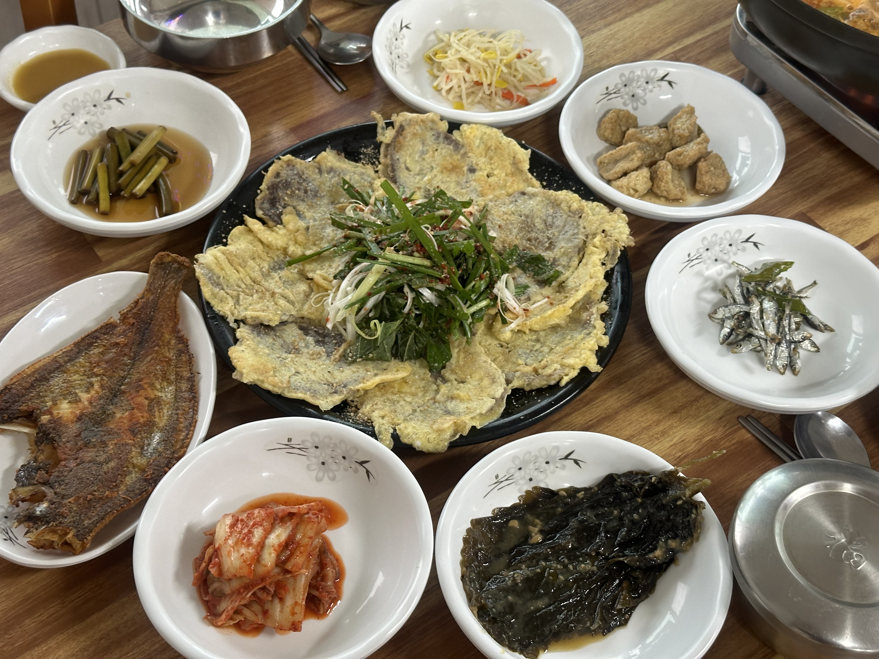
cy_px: 330
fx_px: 1219
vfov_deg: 30.3
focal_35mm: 48
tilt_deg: -51.4
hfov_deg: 39.7
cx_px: 440
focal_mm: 6.86
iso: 160
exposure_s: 1/60
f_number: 1.78
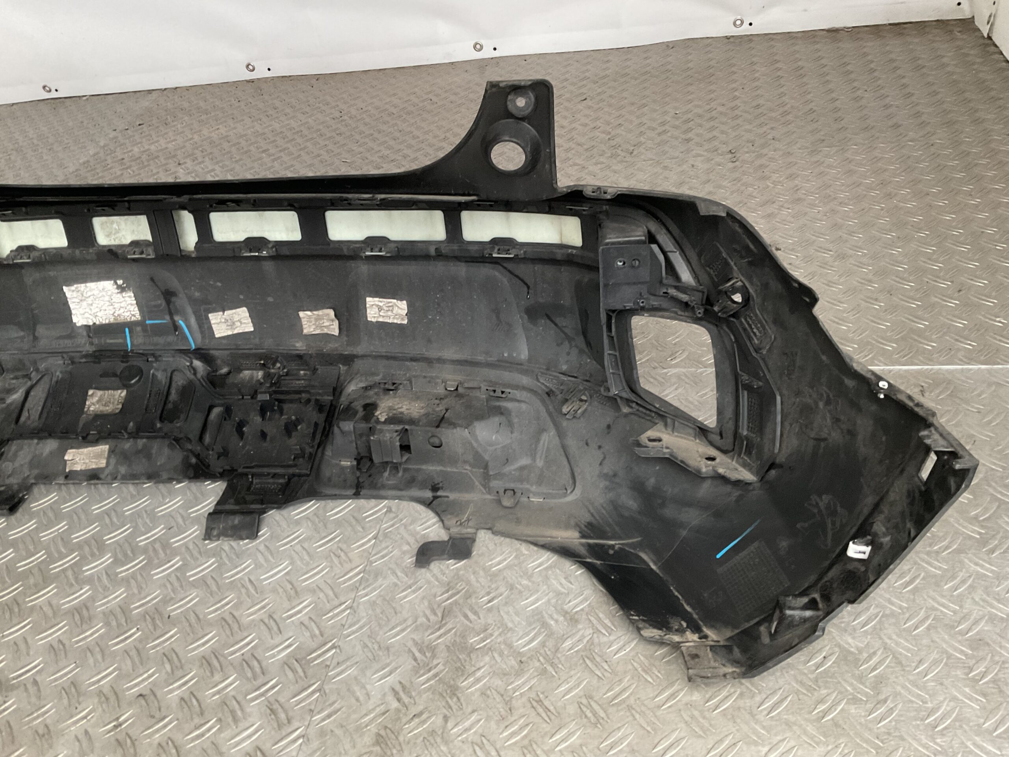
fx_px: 845
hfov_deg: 61.7
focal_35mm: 29
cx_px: 504
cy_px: 378
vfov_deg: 48.2
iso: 250
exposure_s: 1/60
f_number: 1.8
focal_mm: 3
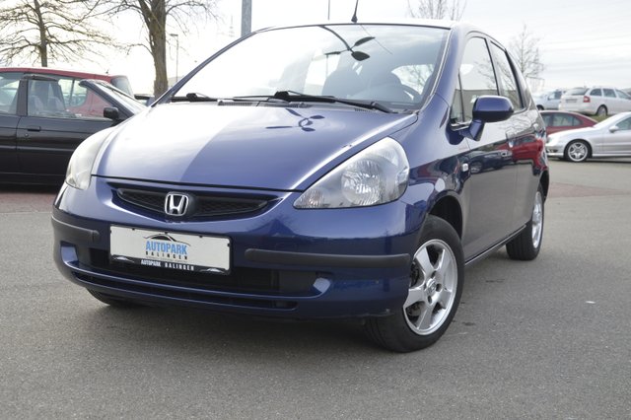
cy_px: 210
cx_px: 316
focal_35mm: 45
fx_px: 788
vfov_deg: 29.8
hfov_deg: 43.6
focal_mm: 30
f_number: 5.6
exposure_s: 1/125
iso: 110
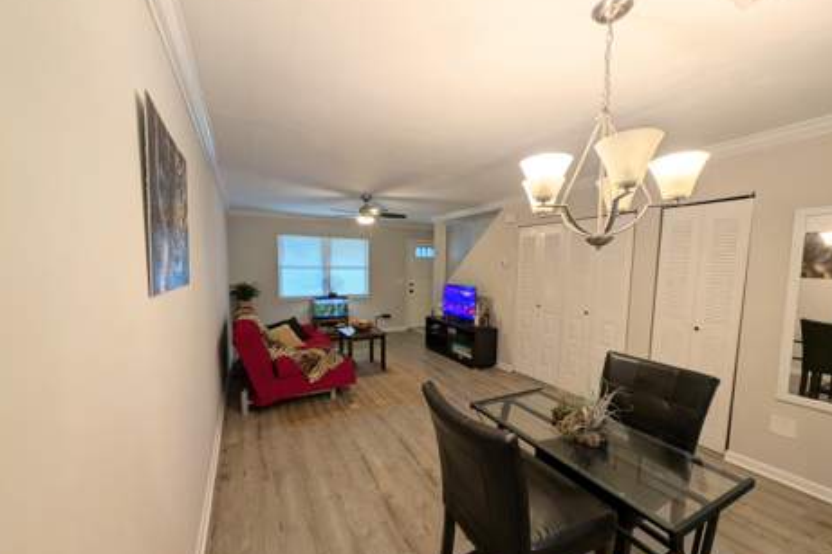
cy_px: 298
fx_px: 300
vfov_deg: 85.2
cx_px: 417
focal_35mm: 13
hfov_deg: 108.3
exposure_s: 1/60
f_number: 1.95
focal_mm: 2.23
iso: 51
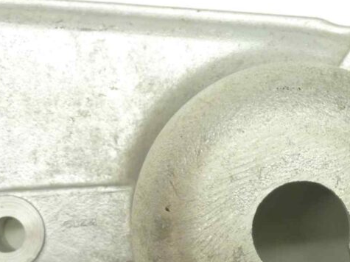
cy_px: 146
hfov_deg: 24.3
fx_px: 799
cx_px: 290
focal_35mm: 79
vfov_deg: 18.6
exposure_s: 1/13
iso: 80
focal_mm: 4.1
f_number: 3.3
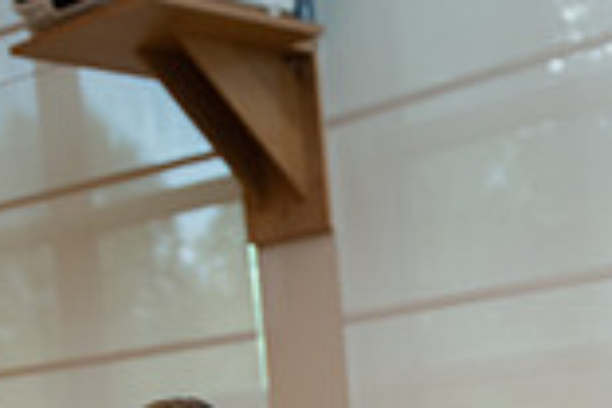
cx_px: 671
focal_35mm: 89
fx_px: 1513
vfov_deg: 13.9
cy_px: 696
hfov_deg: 21.7
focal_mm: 24
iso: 800
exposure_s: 1/125
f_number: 3.5
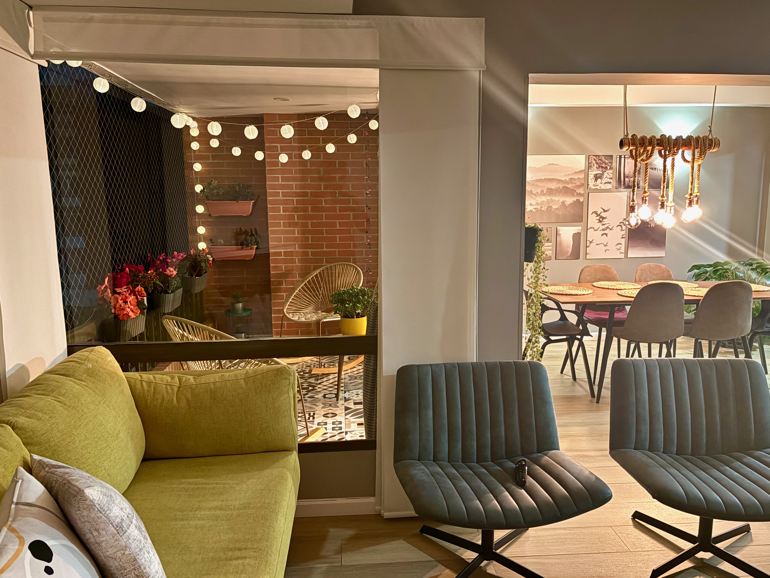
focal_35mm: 26
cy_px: 289
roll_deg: +0.8
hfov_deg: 67.3
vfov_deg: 53.1
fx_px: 578
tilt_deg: -8.5
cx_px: 385
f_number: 1.6
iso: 1000
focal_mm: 5.96
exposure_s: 1/20
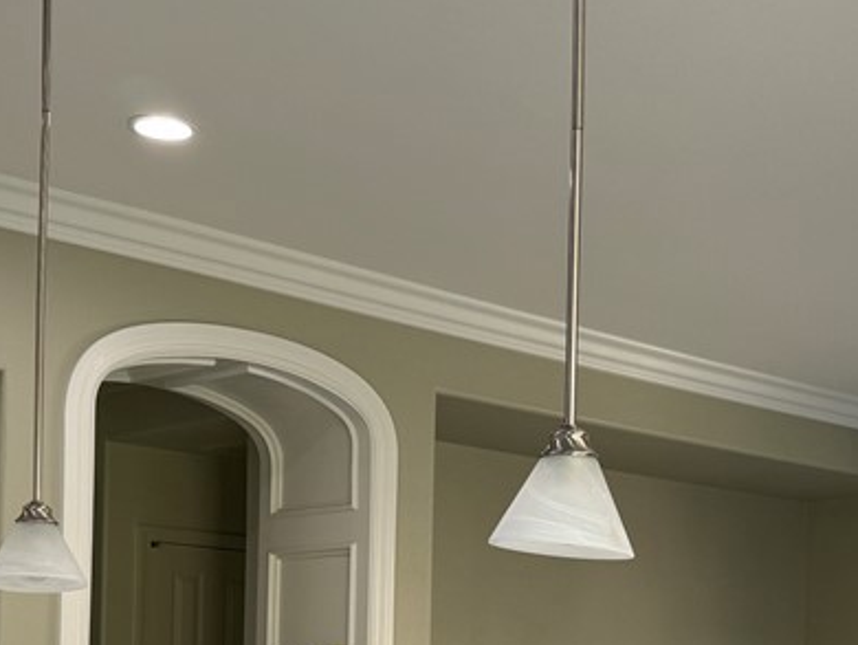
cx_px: 623
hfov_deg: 30.3
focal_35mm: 63
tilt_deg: +0.8
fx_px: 1562
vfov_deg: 22.3
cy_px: 658
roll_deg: -1.2
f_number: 1.78
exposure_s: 1/120
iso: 64
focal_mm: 6.76
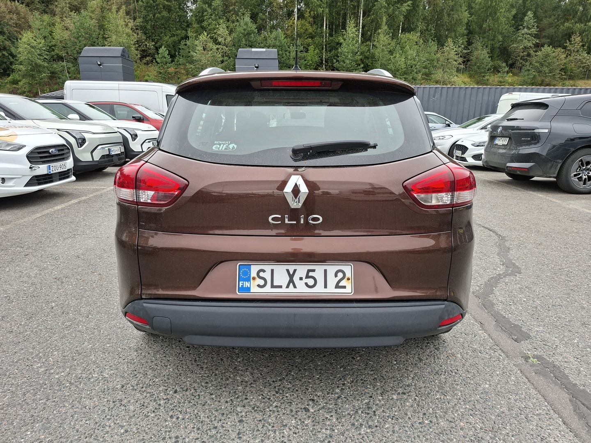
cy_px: 222
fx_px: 393
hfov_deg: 73.9
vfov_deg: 58.9
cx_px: 296
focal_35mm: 23
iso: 50
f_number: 1.8
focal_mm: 5.54
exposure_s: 1/347
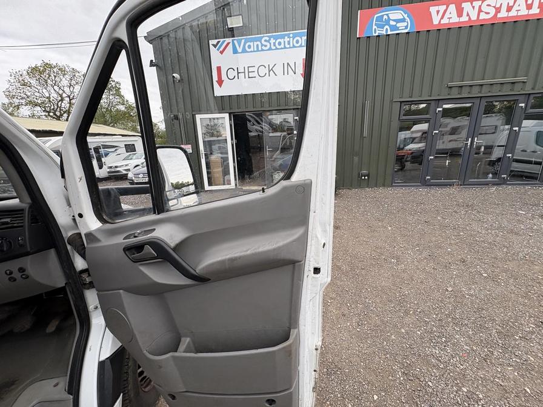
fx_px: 220
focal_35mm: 14
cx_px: 272
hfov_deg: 102.1
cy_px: 204
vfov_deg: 85.7
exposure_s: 1/141
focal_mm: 2.22
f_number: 2.2
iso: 50
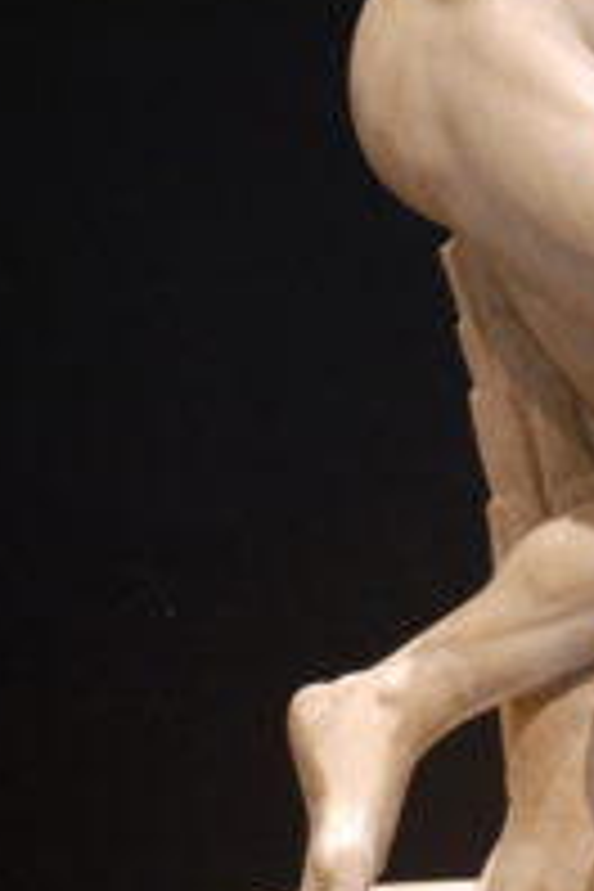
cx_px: 682
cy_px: 194
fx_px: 3193
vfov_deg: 15.8
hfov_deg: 10.5
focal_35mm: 129
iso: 800
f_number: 4.2
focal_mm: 34
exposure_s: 1/40
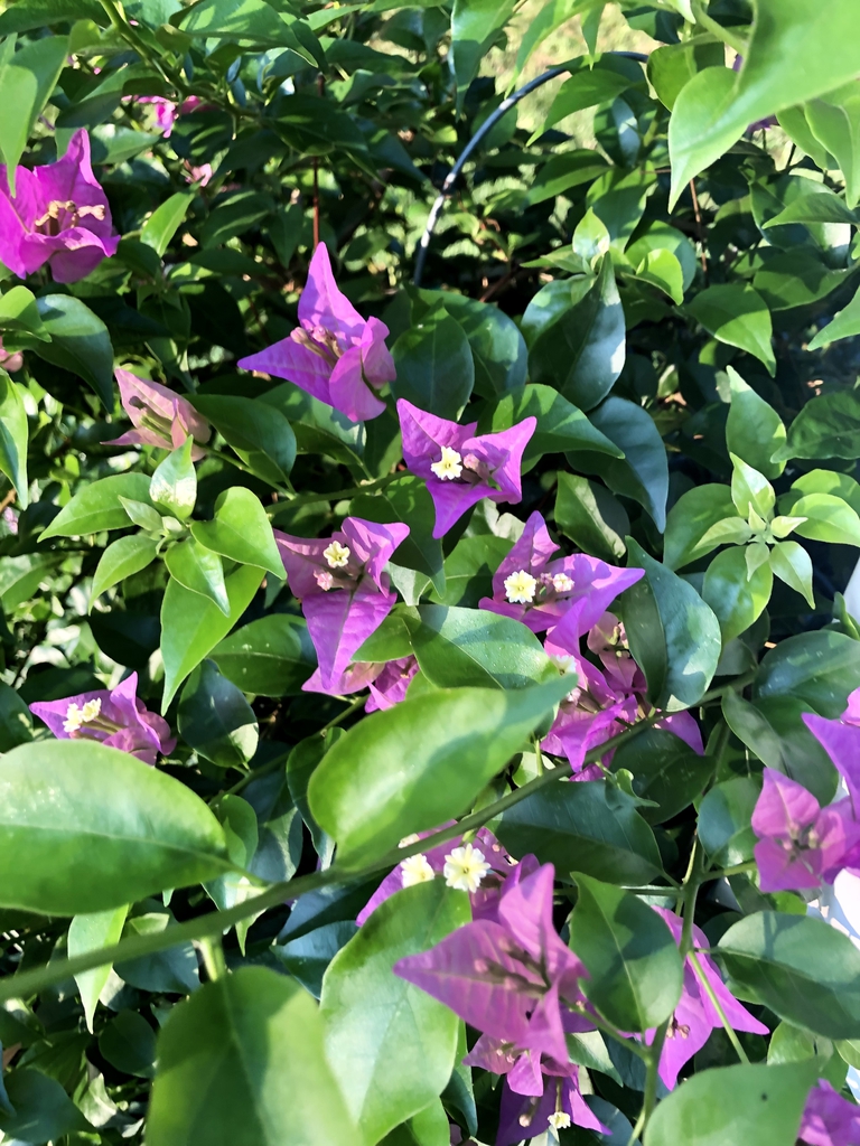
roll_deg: -4.5
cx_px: 430
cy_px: 573
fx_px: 928
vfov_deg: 63.4
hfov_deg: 49.7
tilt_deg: -43.2
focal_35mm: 28
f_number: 1.8
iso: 50
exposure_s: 1/120
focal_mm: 3.99
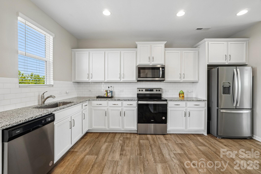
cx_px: 130
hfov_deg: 100.4
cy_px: 87
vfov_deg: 77.3
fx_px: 109
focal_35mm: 15
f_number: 8
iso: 400
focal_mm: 10
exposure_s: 1/20
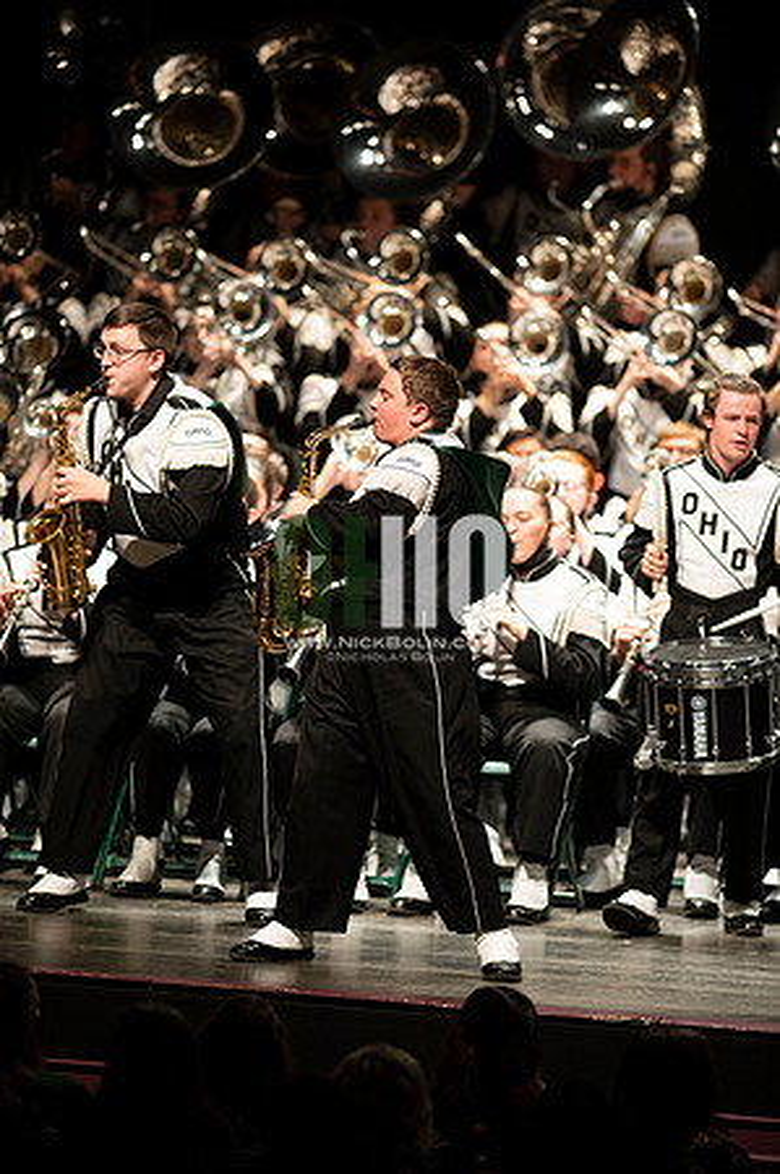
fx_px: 9772
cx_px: 390
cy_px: 587
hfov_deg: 4.6
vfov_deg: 6.9
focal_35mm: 300
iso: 3200
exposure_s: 1/500
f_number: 2.8
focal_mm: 300
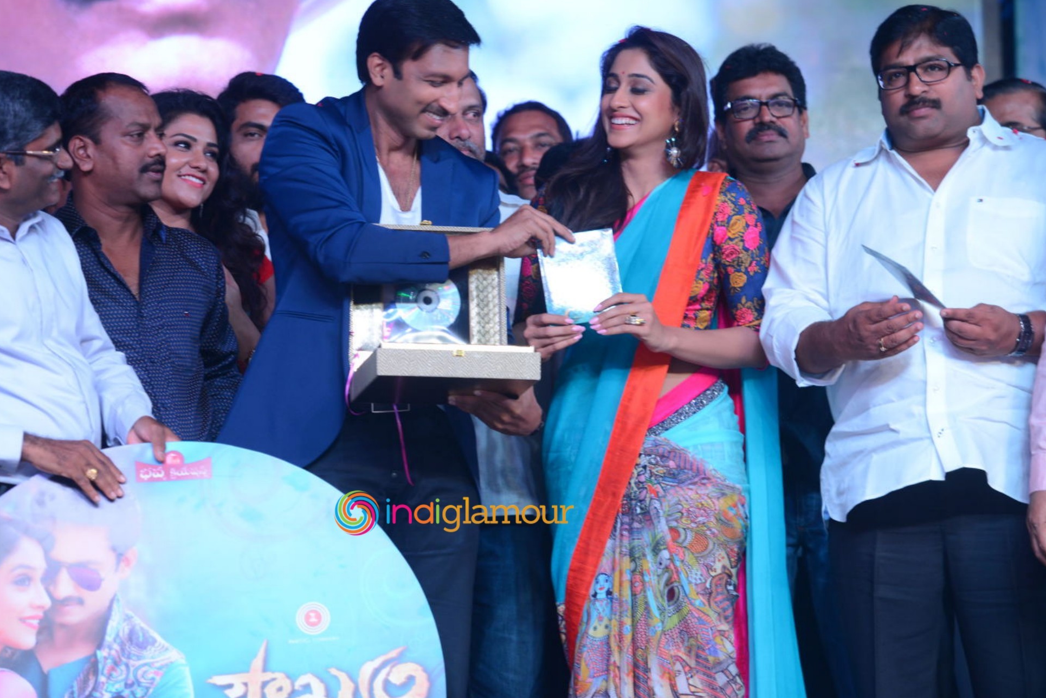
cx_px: 454
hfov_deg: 12.6
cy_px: 297
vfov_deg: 8.4
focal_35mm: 163
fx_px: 4737
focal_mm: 140
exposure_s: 1/160
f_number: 7.1
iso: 800
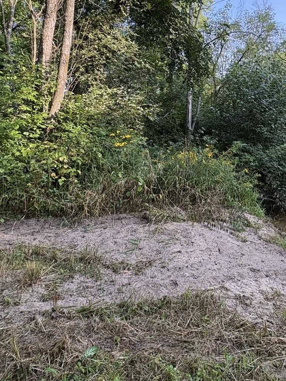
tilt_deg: +5.2
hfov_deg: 47.9
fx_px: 308
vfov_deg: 61.0
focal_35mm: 28
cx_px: 213
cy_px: 111
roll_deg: +0.9
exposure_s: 1/131
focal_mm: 2.22
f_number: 2.2
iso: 64
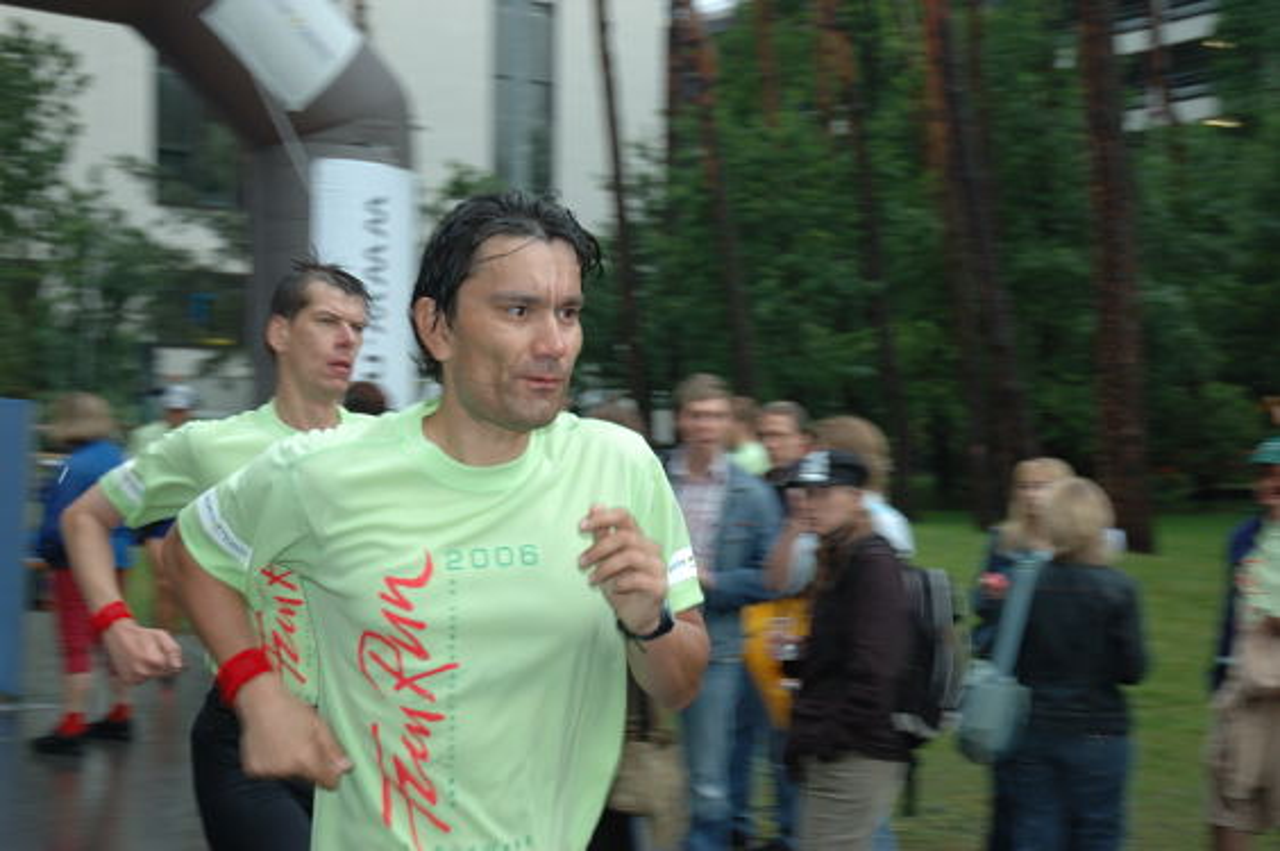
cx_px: 640
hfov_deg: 37.9
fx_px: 1865
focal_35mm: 52
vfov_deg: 25.7
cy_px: 426
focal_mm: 35
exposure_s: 1/90
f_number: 4.8
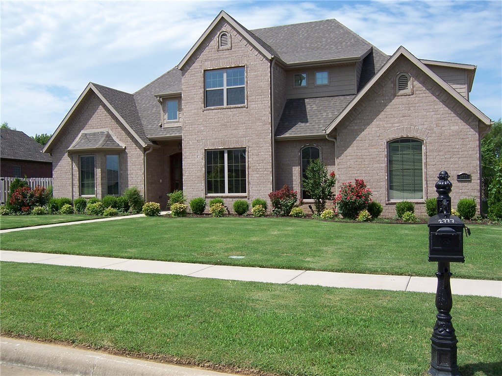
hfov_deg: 55.4
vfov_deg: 42.9
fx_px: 479
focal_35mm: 33
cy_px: 188
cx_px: 251
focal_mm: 5.5
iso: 80
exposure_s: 1/750
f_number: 3.4
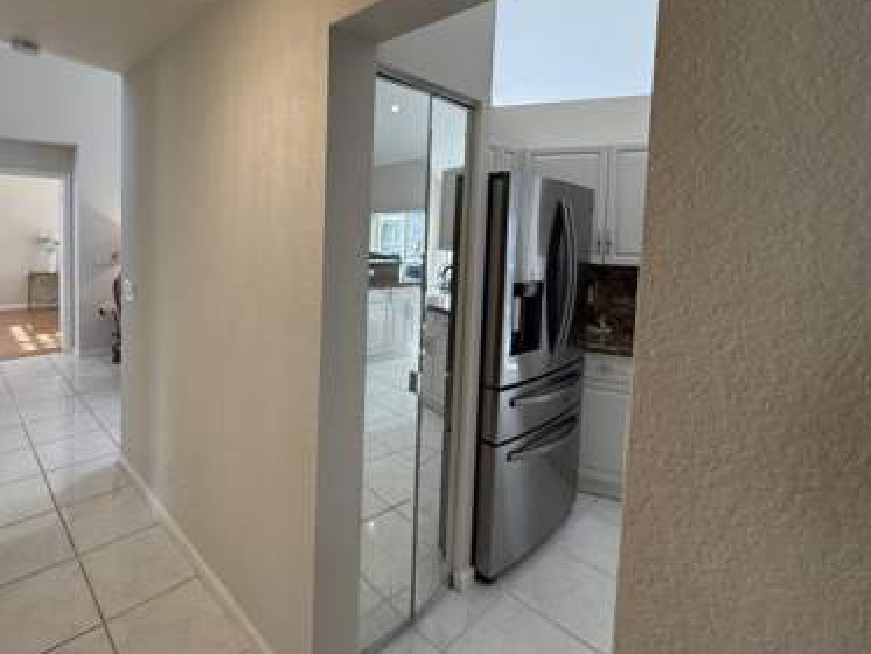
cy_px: 253
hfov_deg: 86.3
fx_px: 453
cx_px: 336
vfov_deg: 70.7
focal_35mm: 18
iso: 80
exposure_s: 1/120
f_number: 2.2
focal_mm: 2.22
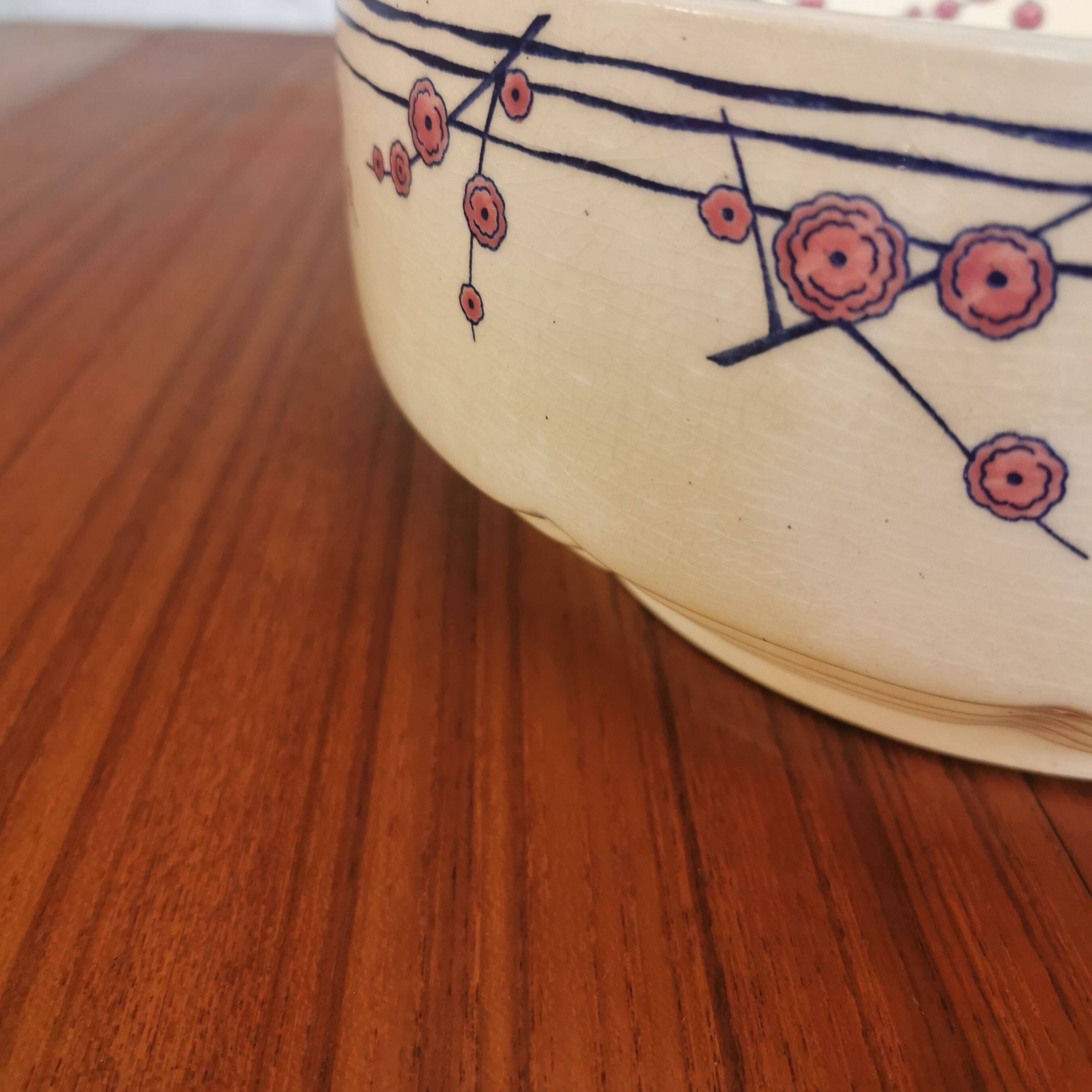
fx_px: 1142
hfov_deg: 51.1
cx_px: 544
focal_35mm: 32
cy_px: 421
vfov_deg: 50.7
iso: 125
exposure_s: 1/50
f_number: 1.8
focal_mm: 5.58
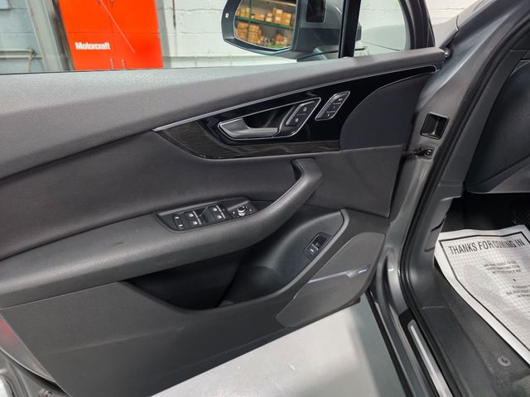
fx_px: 352
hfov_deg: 73.9
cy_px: 198
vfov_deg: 58.9
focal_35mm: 23
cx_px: 265
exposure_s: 1/120
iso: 500
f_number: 1.7
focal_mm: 6.3
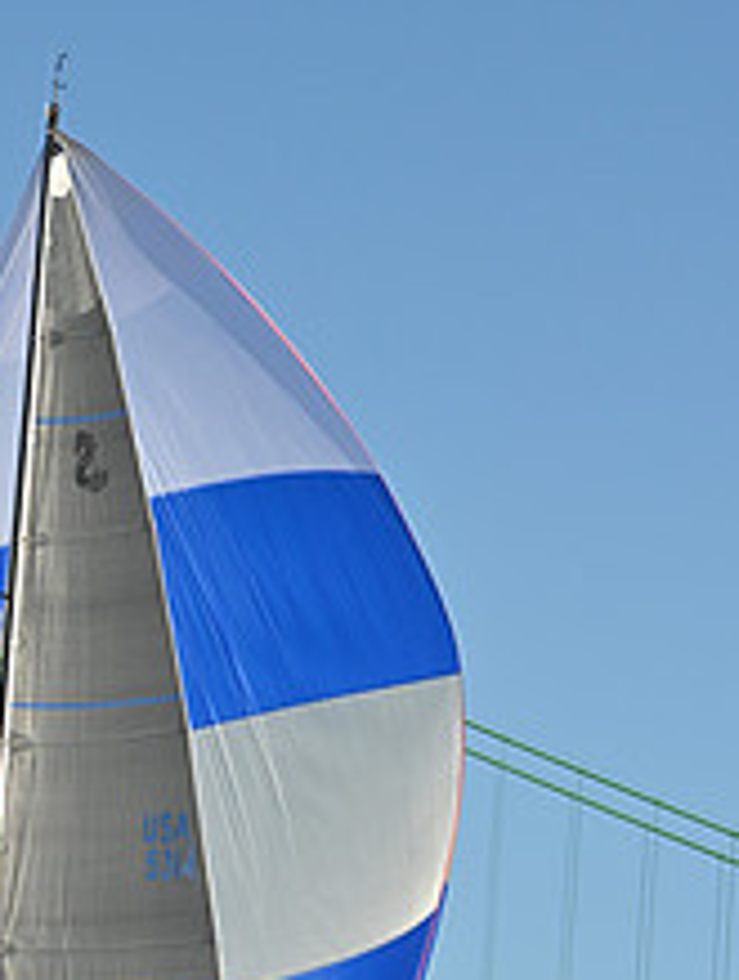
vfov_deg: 11.0
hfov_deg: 8.4
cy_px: 899
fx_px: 5052
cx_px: 159
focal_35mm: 178
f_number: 7.1
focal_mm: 70
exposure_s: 1/1600
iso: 320
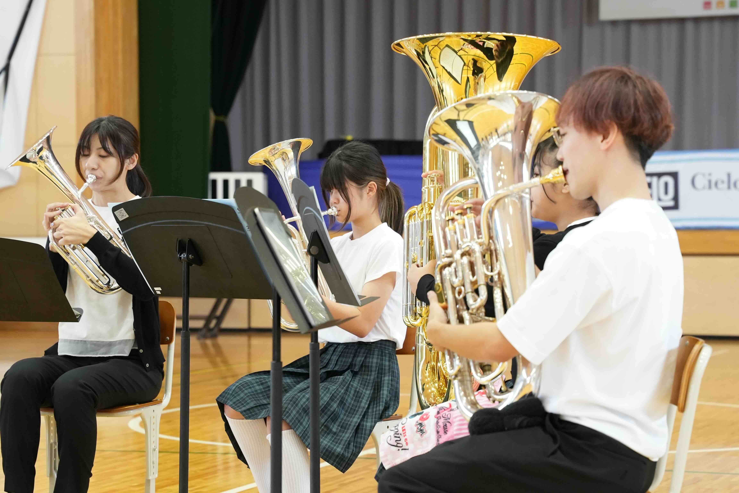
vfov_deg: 13.0
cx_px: 370
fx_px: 2155
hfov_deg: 19.5
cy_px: 246
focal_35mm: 105
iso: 3200
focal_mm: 70
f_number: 4
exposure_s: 1/400
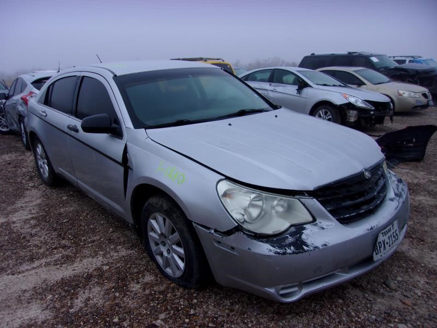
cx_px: 218
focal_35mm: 27
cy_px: 164
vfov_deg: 51.4
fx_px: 341
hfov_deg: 65.3
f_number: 3
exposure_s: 1/400
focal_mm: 4.9
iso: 80
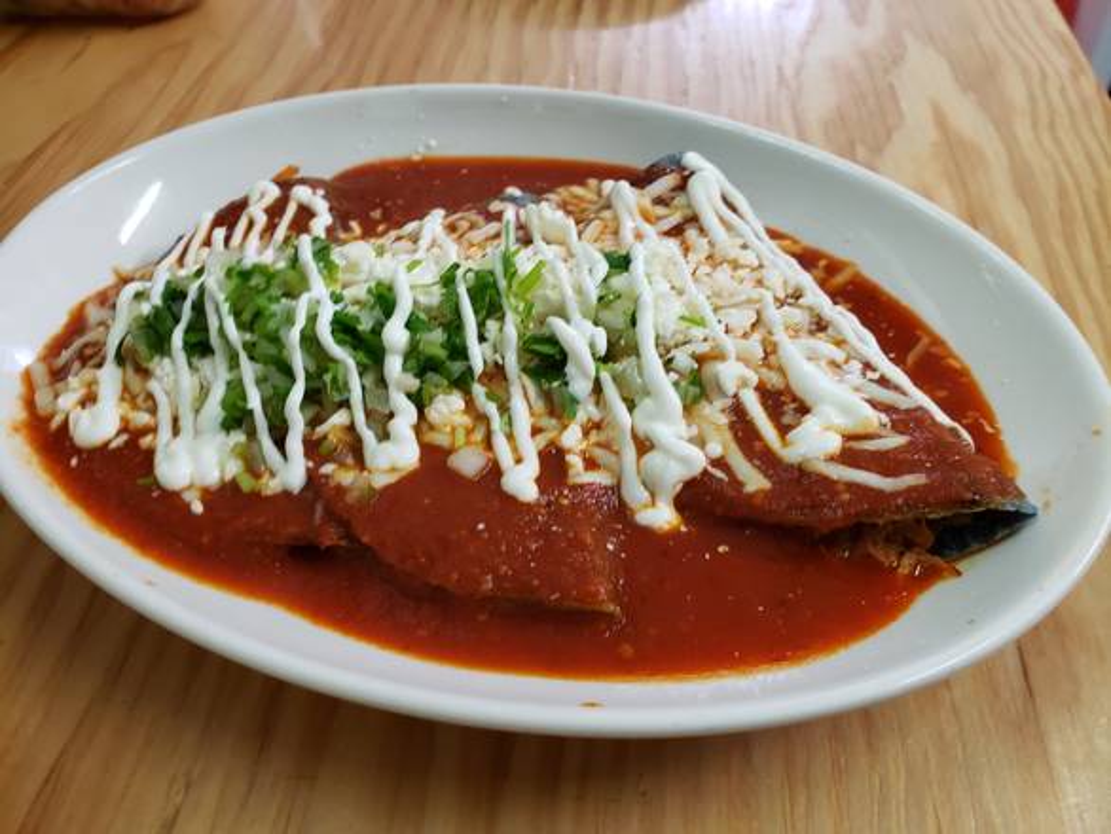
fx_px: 835
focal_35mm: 26
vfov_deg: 53.1
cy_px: 417
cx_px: 556
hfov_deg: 67.3
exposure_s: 1/40
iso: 250
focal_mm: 4.3
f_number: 2.4
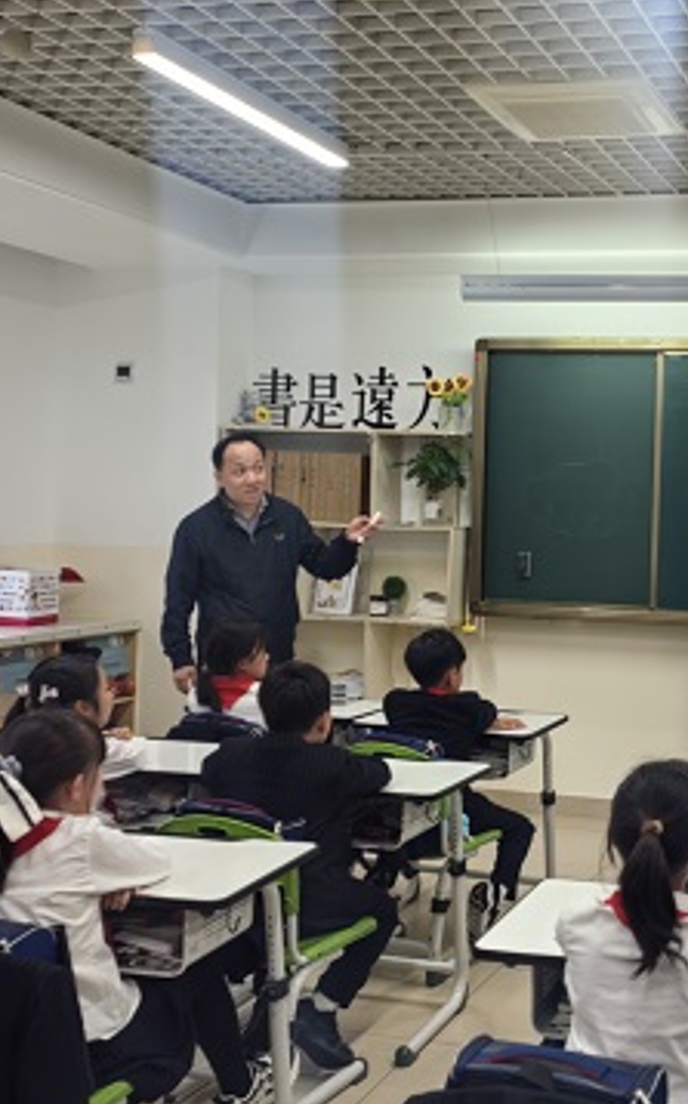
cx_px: 657
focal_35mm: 44
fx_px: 1323
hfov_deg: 27.7
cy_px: 540
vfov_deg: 45.3
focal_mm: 5.52
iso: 64
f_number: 1.9
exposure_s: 1/100
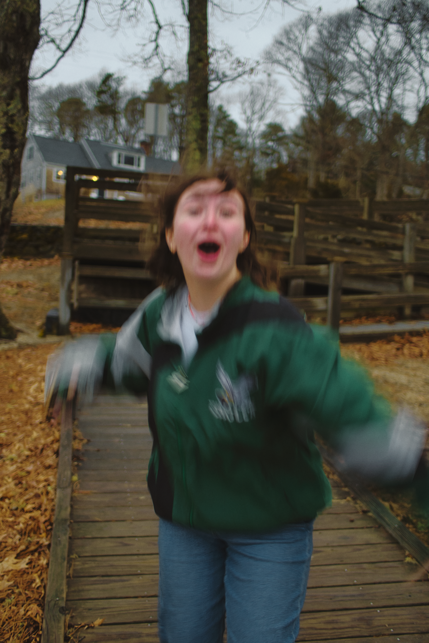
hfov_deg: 36.9
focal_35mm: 36
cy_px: 322
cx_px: 214
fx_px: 643
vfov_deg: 53.1
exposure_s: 1/50
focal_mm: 24
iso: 100
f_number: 1.8
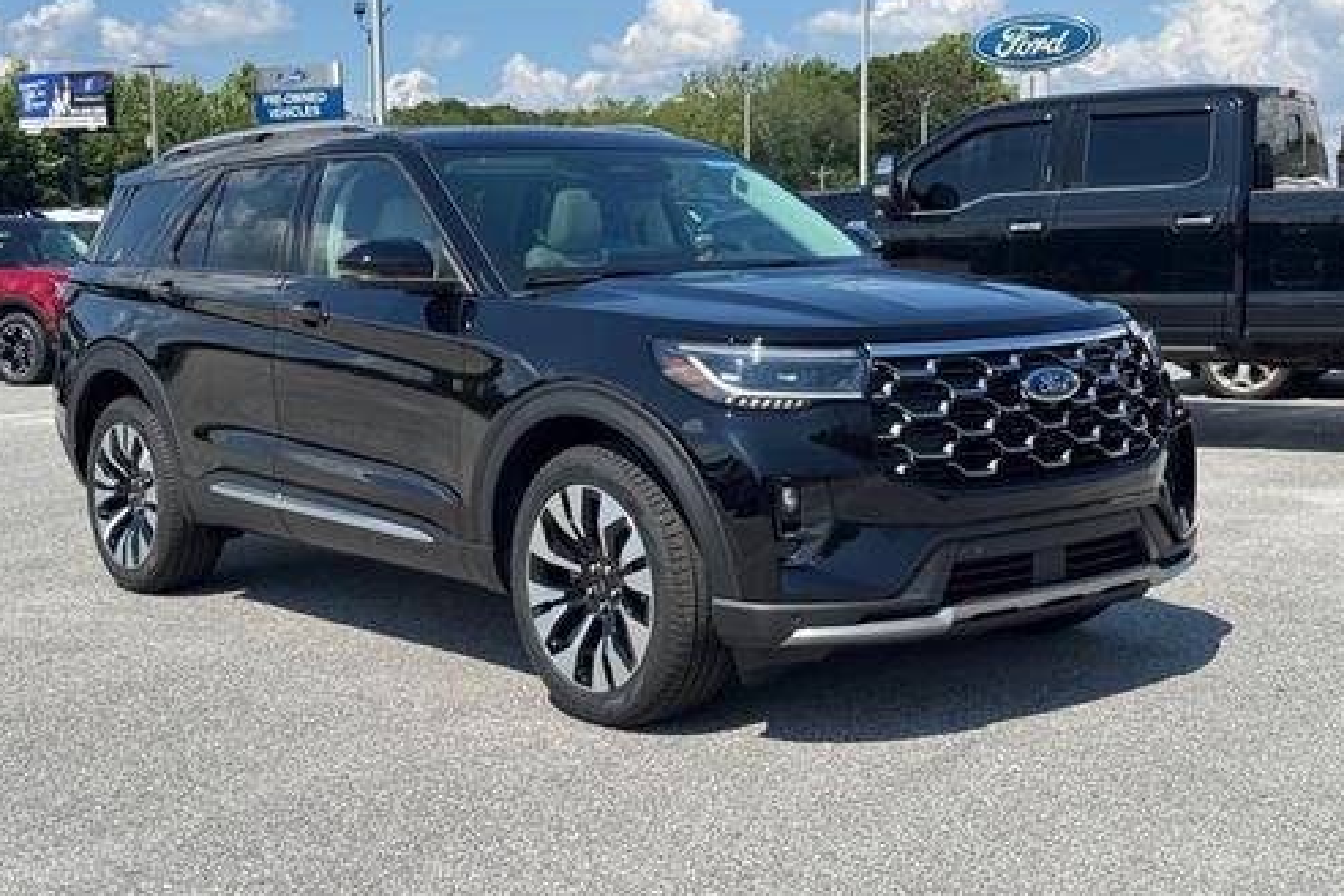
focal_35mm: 51
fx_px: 1904
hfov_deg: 38.9
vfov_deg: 26.5
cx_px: 671
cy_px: 392
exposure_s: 1/3425
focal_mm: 6.76
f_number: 1.78
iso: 64
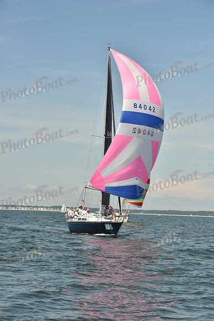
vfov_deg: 21.5
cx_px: 107
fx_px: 847
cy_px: 160
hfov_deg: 14.4
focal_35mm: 95
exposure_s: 1/1250
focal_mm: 95
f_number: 9
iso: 320
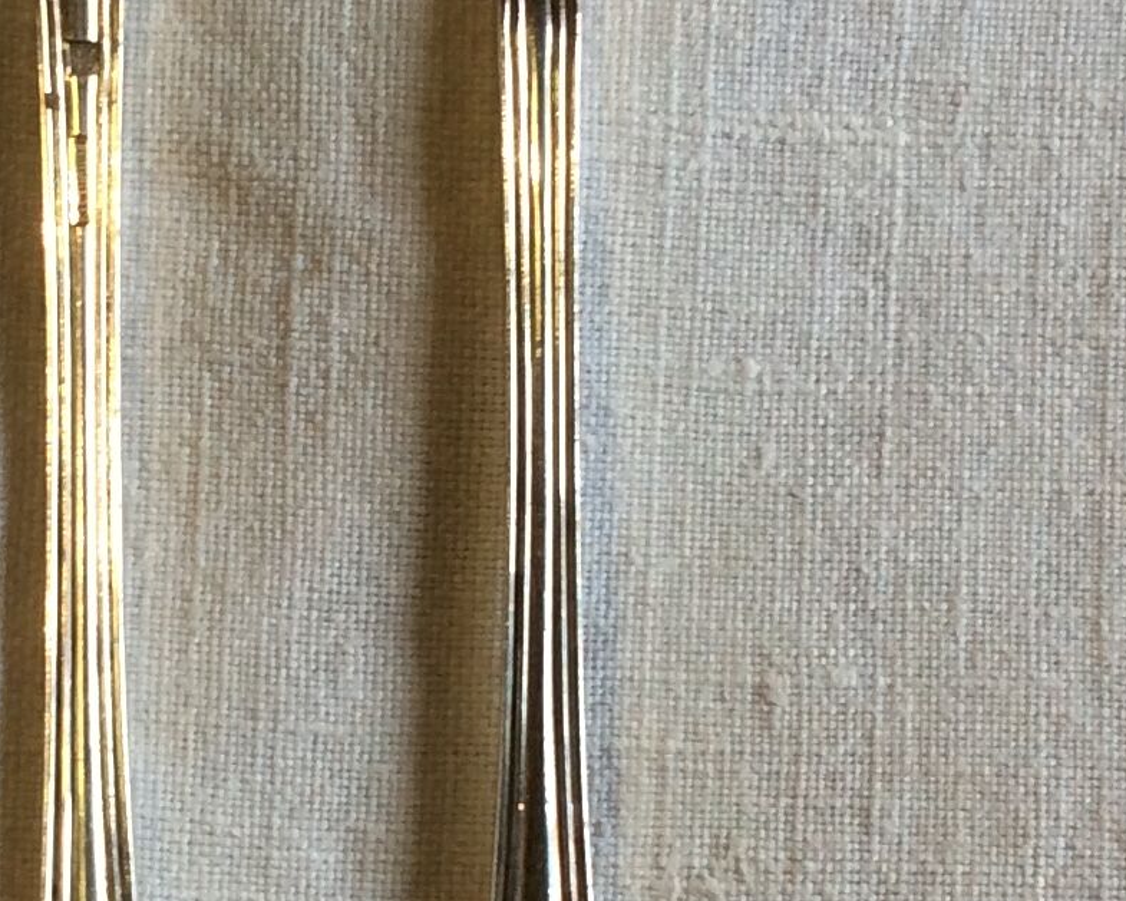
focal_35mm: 103
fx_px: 3433
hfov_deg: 18.6
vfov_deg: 15.0
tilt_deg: -84.8
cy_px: 445
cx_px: 343
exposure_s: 1/25
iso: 50
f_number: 2.4
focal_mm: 3.3
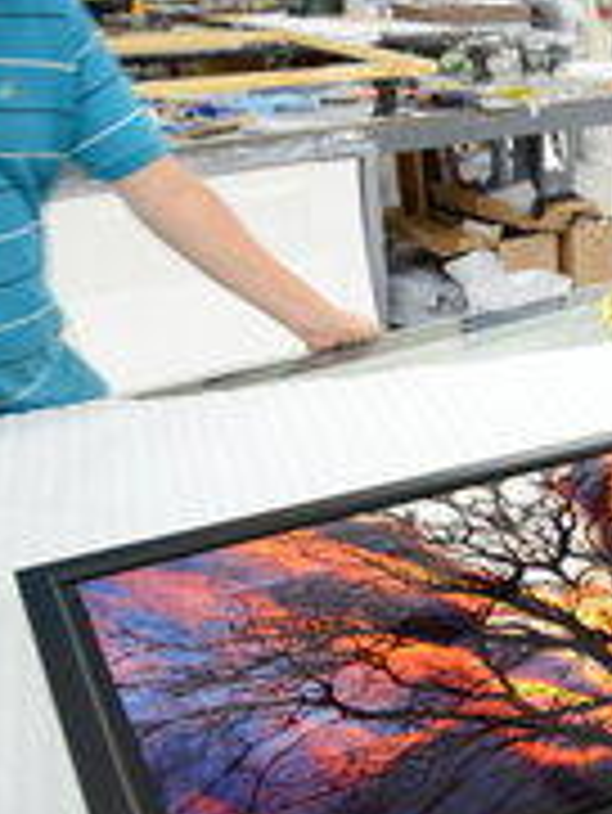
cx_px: 742
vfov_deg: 37.3
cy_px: 483
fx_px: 1201
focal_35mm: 51
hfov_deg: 25.5
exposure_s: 1/40
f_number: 3.5
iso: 800
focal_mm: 24
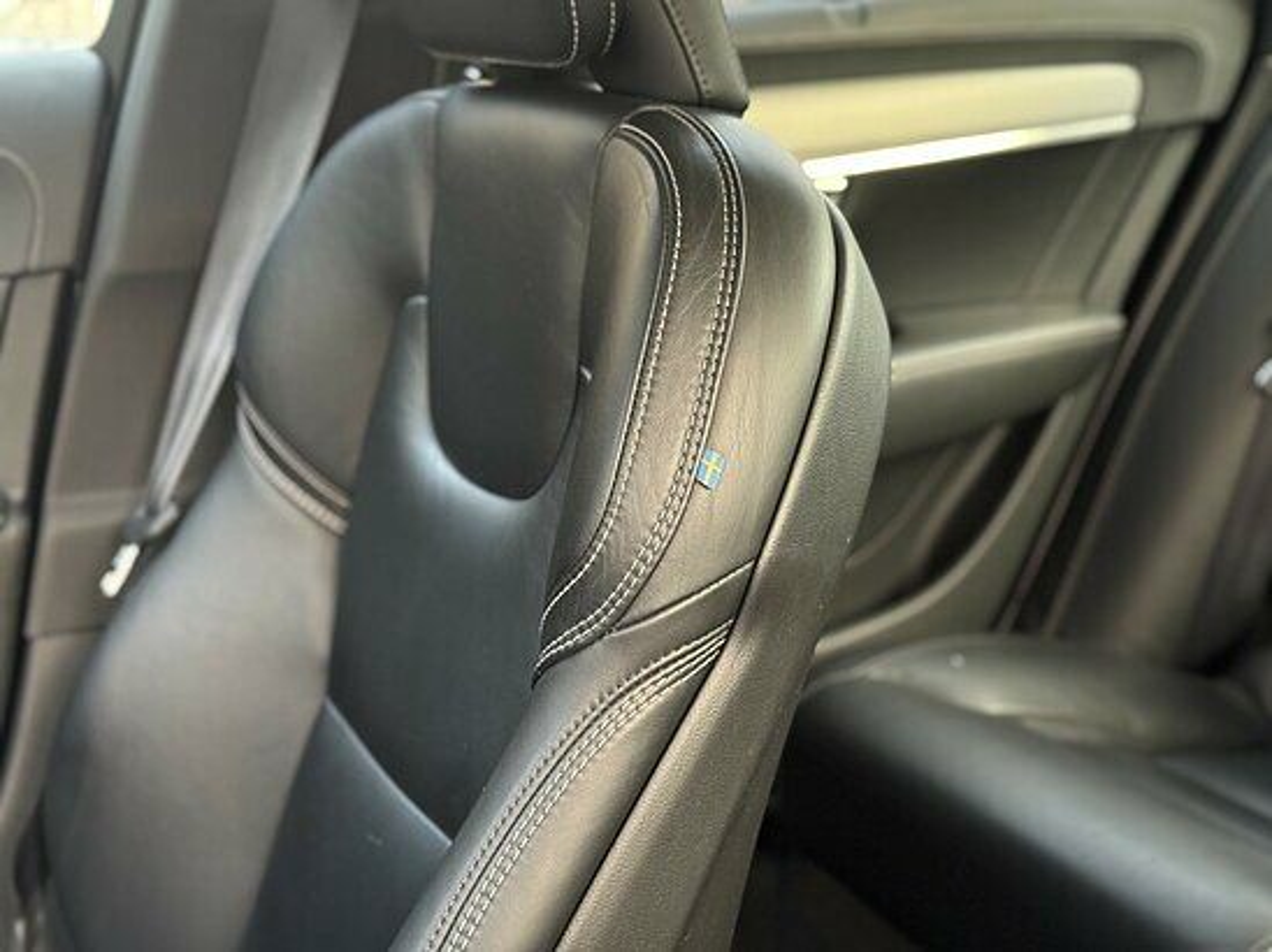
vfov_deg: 30.2
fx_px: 1762
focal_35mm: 48
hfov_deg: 39.7
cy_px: 476
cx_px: 636
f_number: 1.78
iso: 500
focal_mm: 6.76
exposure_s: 1/32
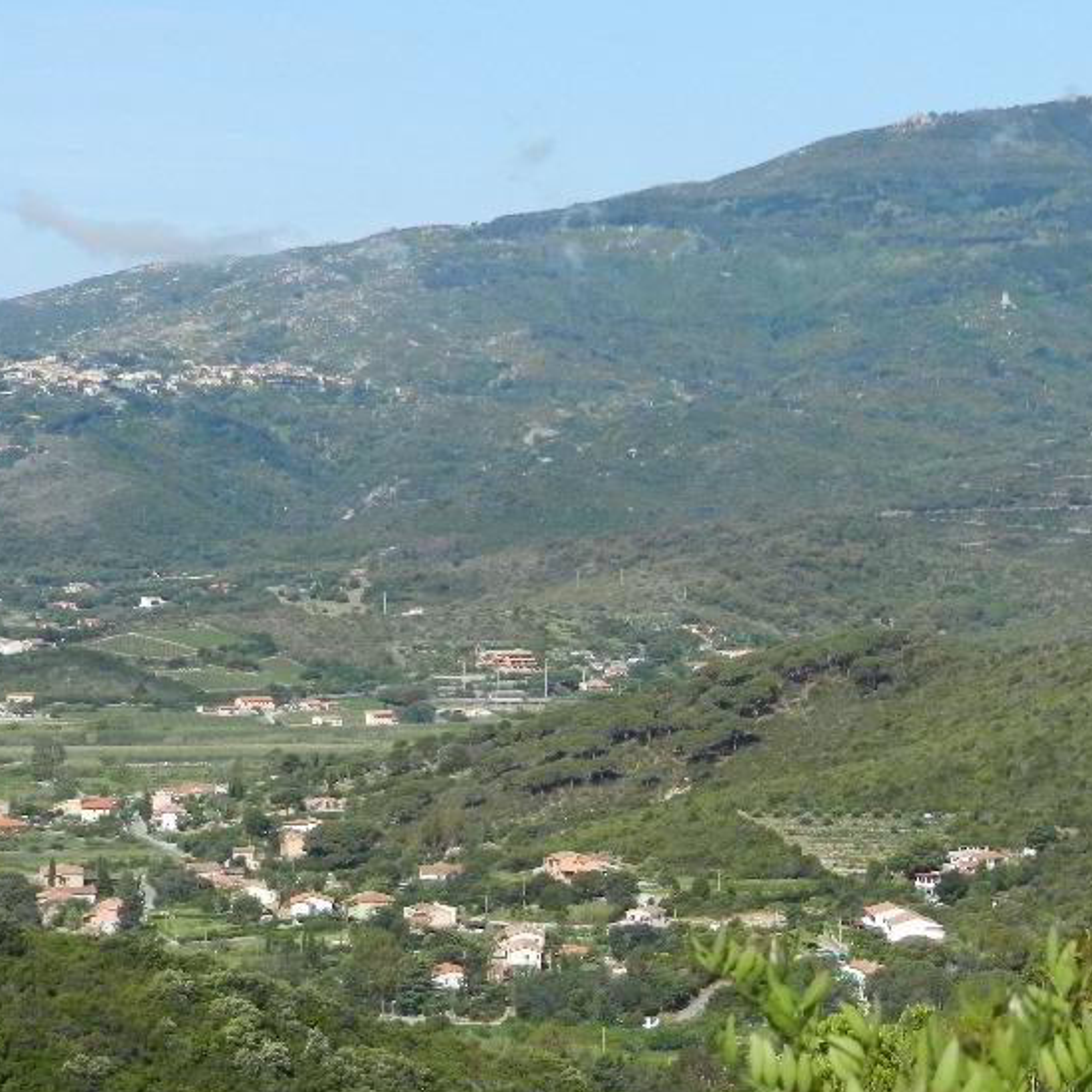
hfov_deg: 17.5
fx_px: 3533
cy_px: 539
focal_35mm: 99
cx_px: 736
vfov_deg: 17.6
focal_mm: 10.9
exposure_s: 1/800
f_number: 4.5
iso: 160
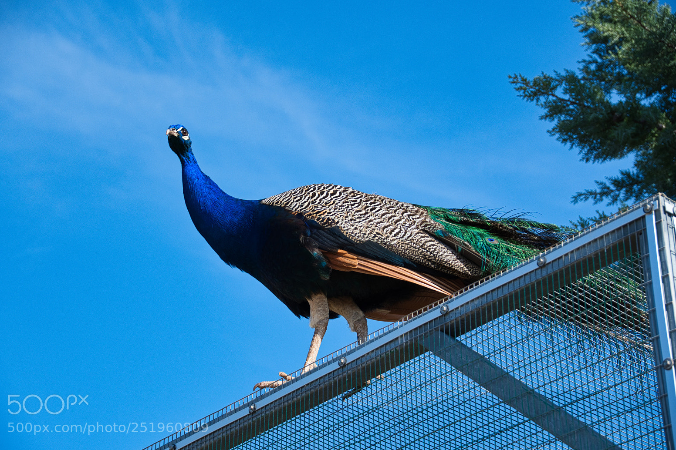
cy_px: 230
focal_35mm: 101
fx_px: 1887
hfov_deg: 20.3
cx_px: 329
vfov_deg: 13.6
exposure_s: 1/400
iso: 100
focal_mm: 65
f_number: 6.3
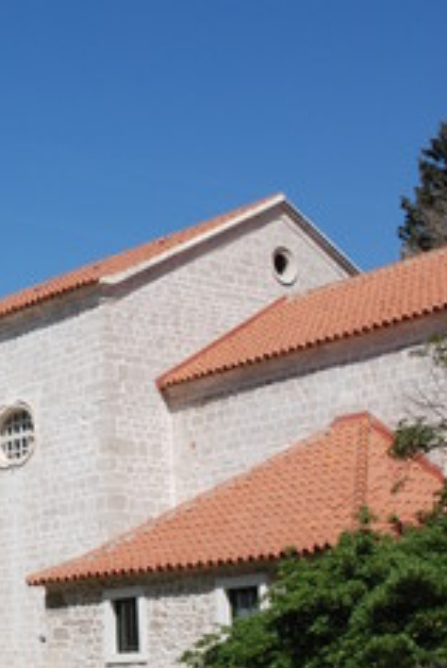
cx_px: -54
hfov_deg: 17.1
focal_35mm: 77
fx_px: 1430
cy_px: 371
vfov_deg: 26.3
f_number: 11
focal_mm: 22
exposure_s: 1/500
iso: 250
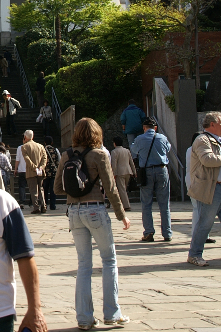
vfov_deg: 19.4
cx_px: -50
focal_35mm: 104
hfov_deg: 12.8
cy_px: 48
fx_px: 959
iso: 100
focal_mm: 26
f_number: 9
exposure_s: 1/160
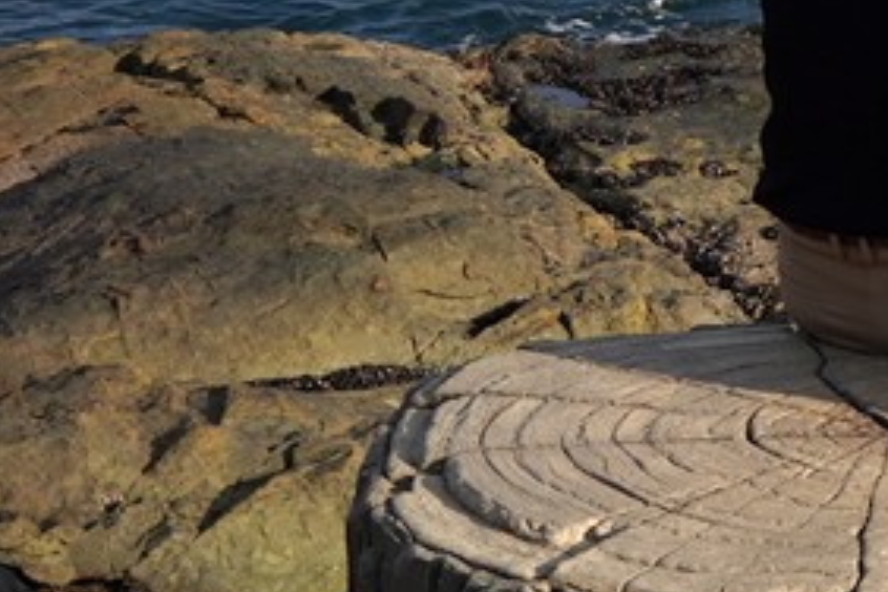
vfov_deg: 5.5
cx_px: 2330
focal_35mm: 248
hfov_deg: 7.6
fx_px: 6117
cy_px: -444
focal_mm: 35
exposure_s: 1/160
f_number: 10
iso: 100
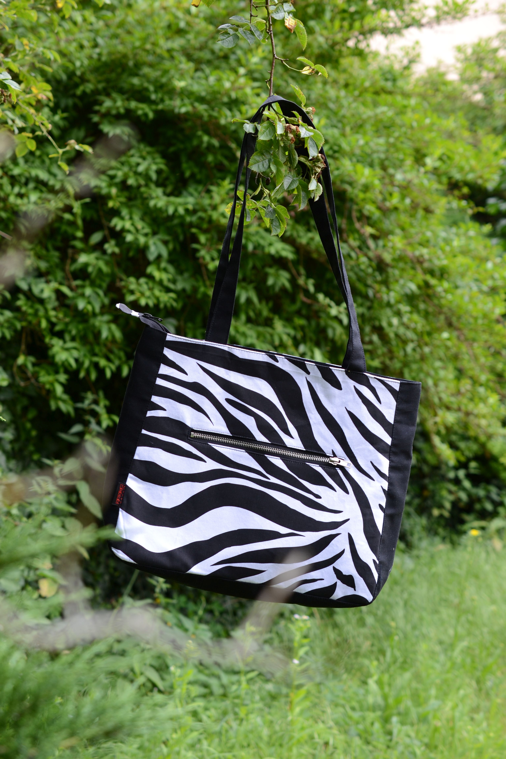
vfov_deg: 33.4
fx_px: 1265
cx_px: 253
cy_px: 380
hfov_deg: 22.6
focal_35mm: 60
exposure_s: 1/160
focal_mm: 40
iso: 100
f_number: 4
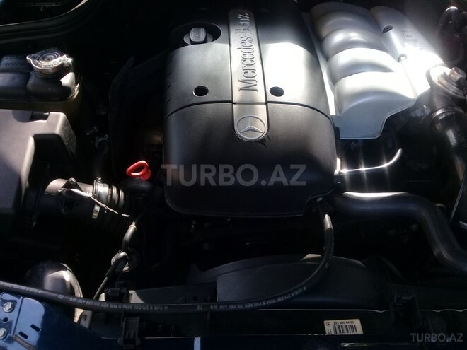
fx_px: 418
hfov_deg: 58.4
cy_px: 175
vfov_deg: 45.4
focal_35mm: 31
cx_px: 234
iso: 50
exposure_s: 1/50
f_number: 2.2
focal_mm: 3.3
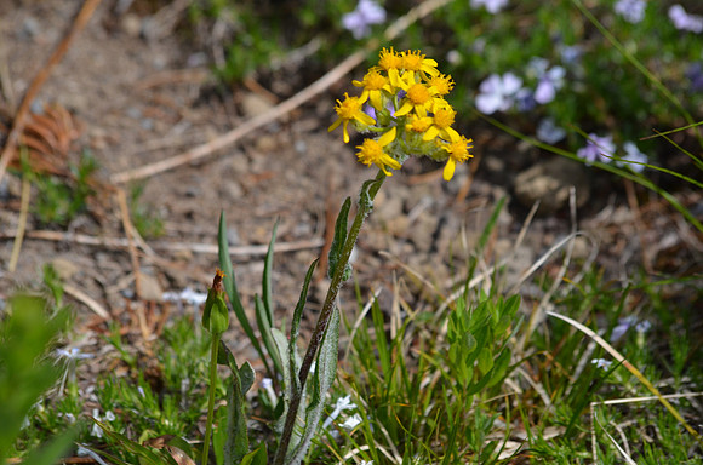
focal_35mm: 255
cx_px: 352
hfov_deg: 8.1
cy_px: 232
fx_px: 4969
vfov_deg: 5.4
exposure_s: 1/1600
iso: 400
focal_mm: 170
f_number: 7.1
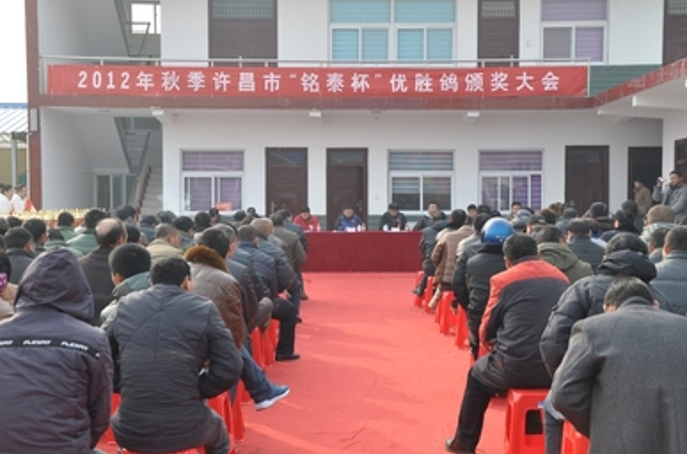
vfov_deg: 21.8
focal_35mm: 62
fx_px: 1180
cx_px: 353
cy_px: 221
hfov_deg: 32.5
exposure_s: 1/160
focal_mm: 40
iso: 400
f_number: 10
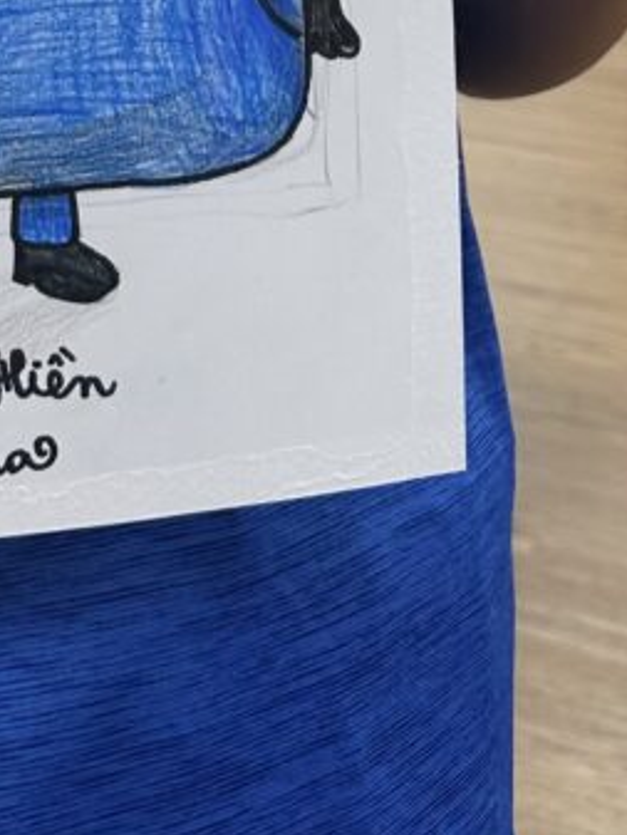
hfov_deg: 15.4
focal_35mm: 95
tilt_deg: -2.0
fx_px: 2293
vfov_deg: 17.3
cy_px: -613
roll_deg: +0.8
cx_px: 84
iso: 80
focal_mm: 6.86
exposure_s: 1/148
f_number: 1.78
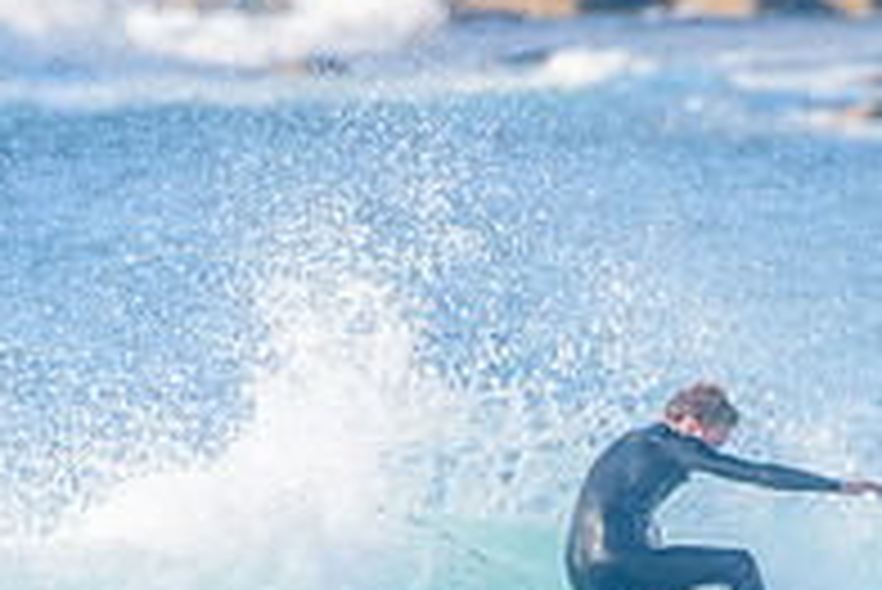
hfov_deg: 1.4
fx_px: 36286
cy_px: 700
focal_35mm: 1480
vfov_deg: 0.9
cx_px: 927
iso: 500
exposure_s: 1/2000
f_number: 5.6
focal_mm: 500
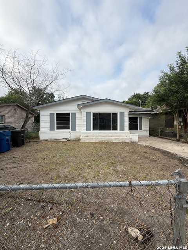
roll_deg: +0.1
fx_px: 101
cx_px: 94
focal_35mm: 14
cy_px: 125
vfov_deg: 102.1
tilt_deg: -0.3
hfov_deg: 85.7
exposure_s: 1/644
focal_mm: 2.22
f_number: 2.2
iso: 40
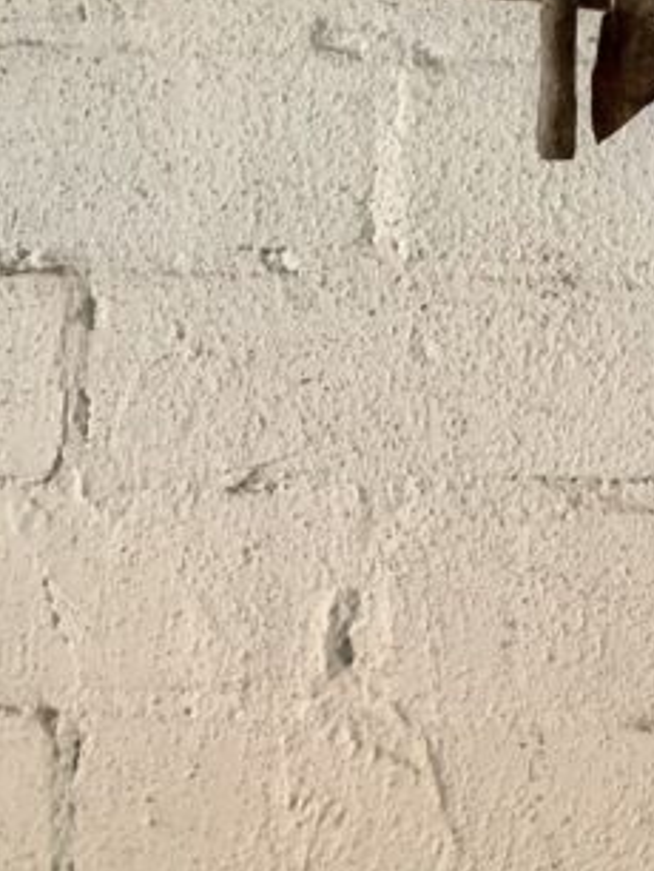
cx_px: 1035
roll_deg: -1.3
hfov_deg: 15.4
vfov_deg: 19.2
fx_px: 2189
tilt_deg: -2.0
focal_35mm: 87
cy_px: -490
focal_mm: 4.25
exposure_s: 1/54
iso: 400
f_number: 1.8
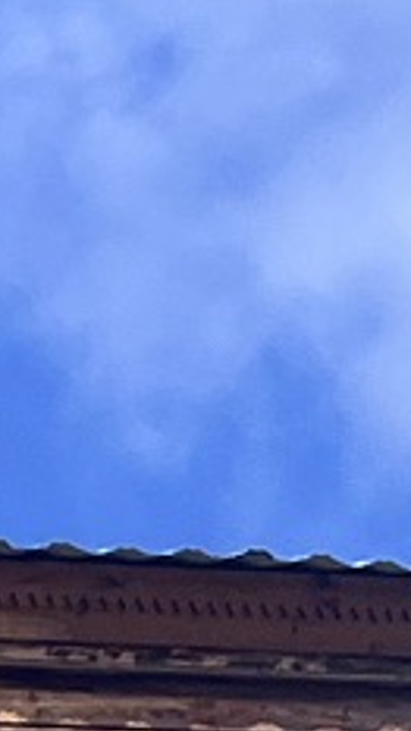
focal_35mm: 243
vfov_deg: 7.8
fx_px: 4710
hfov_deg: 4.1
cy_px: 2111
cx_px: -1977
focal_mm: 5.1
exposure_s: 1/4016
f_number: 1.6
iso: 50
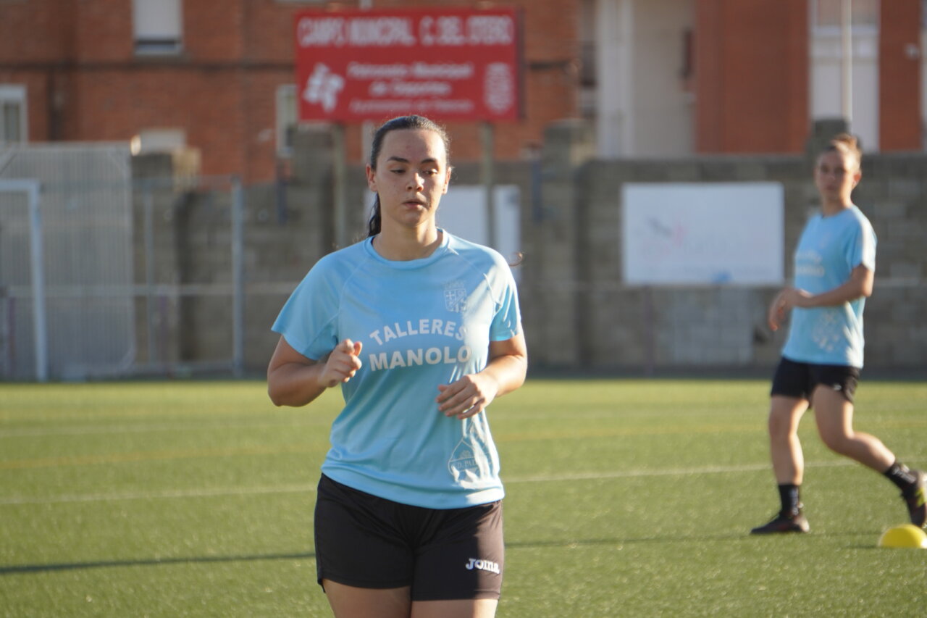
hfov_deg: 6.5
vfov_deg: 4.4
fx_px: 8110
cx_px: 464
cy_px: 309
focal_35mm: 315
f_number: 6.3
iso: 250
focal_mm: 210
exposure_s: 1/400
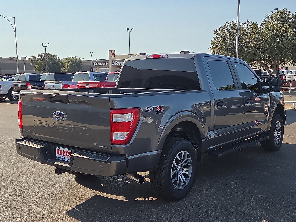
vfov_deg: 36.0
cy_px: 111
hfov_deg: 46.8
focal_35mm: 40
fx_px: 342
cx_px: 148
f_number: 1.8
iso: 25
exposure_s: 1/1667
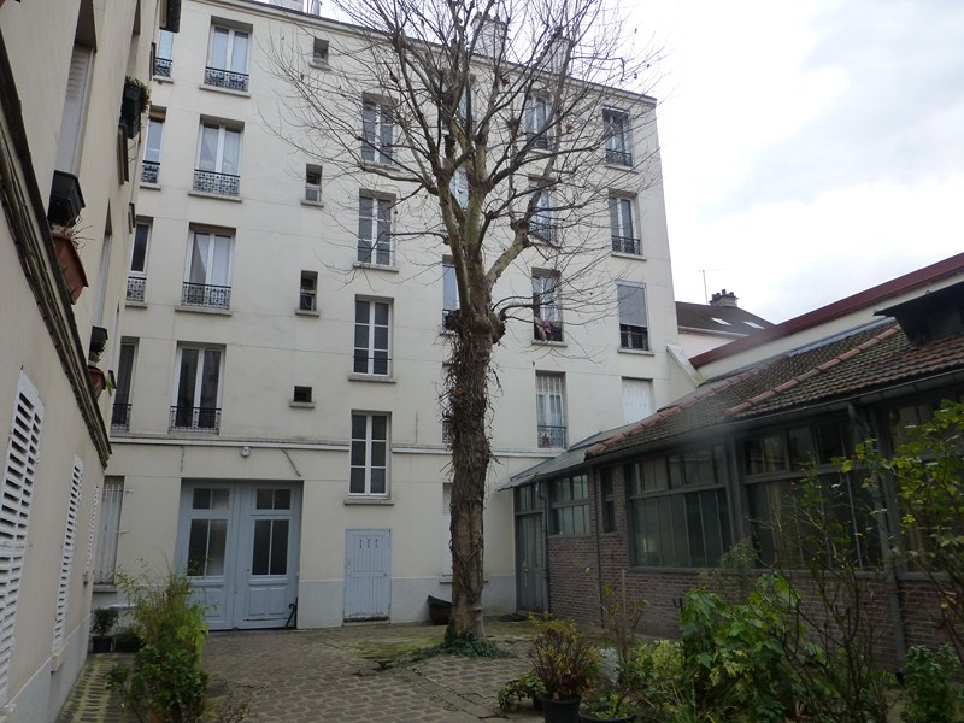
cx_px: 482
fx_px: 668
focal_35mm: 24
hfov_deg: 71.6
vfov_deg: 56.8
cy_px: 362
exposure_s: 1/160
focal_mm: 4.3
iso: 160
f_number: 4
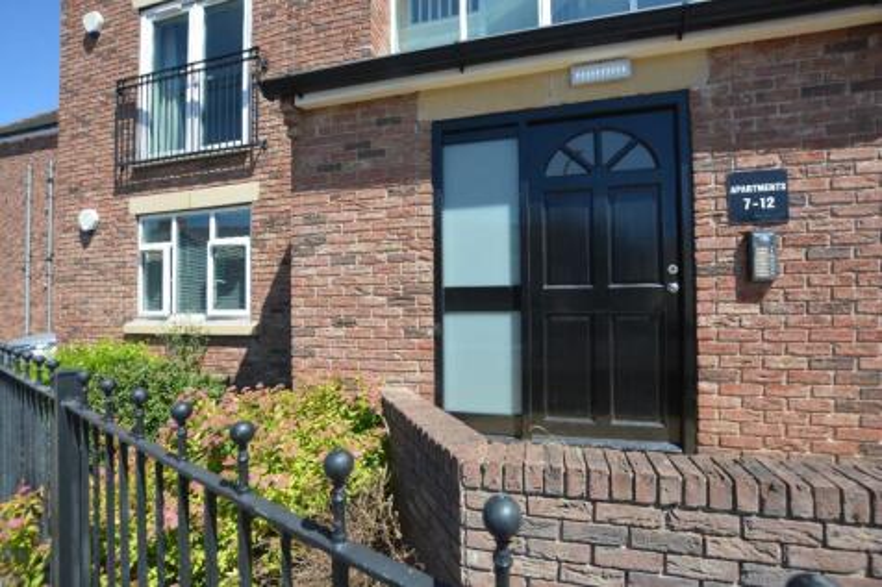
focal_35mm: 15
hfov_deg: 100.4
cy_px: 294
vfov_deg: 77.3
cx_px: 441
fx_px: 367
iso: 200
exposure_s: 1/200
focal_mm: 10
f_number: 7.1
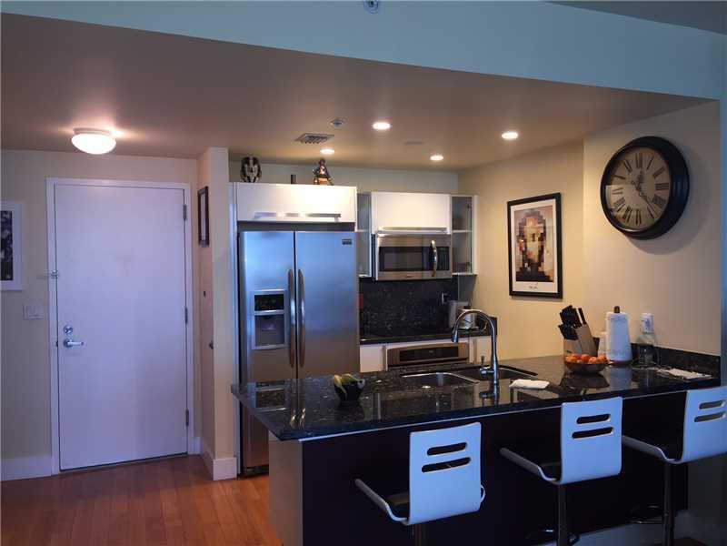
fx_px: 609
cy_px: 273
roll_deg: +0.0
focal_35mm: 29
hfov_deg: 61.7
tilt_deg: -2.1
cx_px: 364
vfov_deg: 48.2
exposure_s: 1/30
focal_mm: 4.15
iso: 64
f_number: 2.2
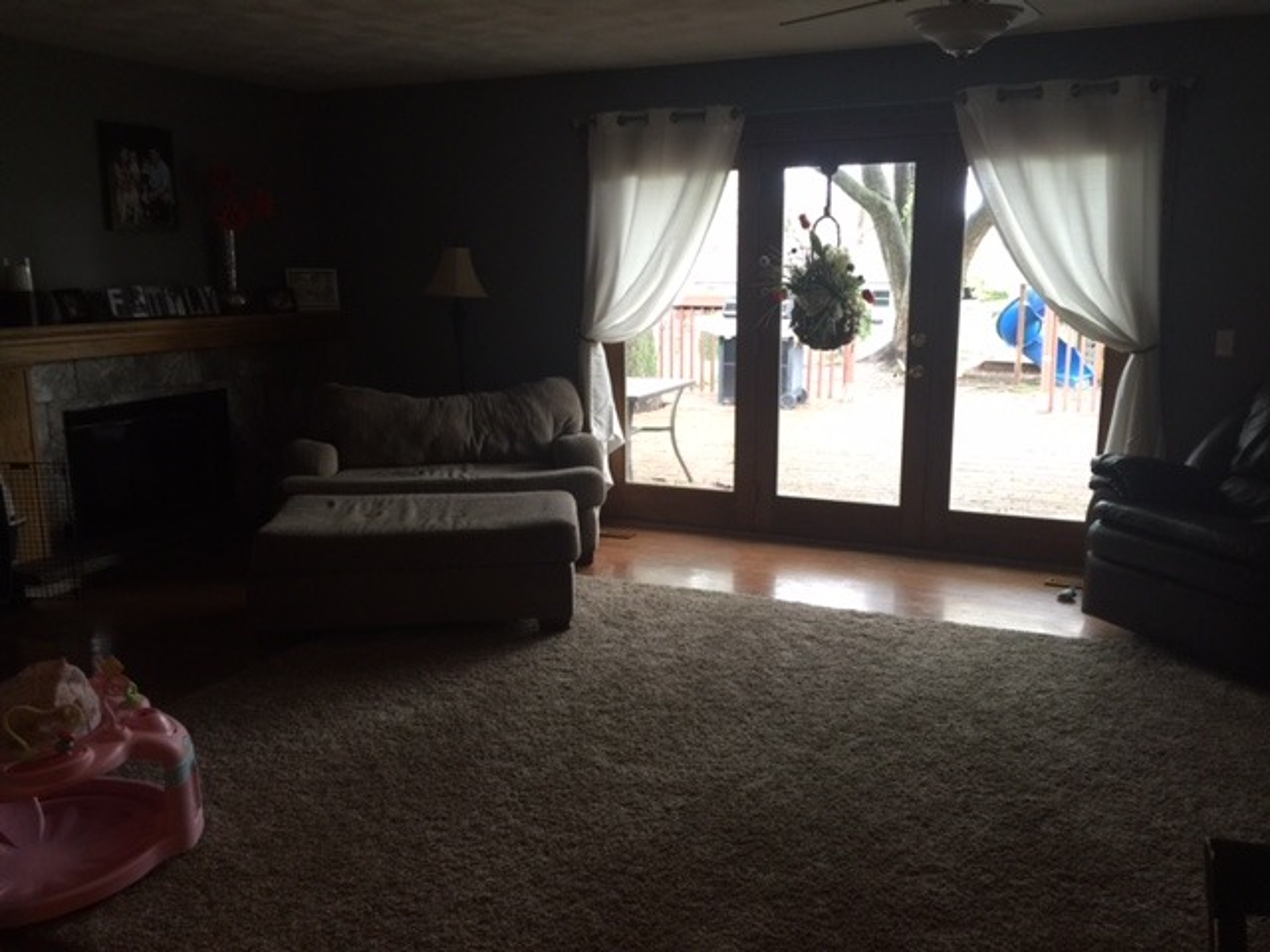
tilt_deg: -11.2
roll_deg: -0.6
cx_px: 635
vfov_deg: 48.2
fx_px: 1064
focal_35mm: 29
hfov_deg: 61.7
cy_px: 476
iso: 40
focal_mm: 4.15
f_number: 2.2
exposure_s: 1/15
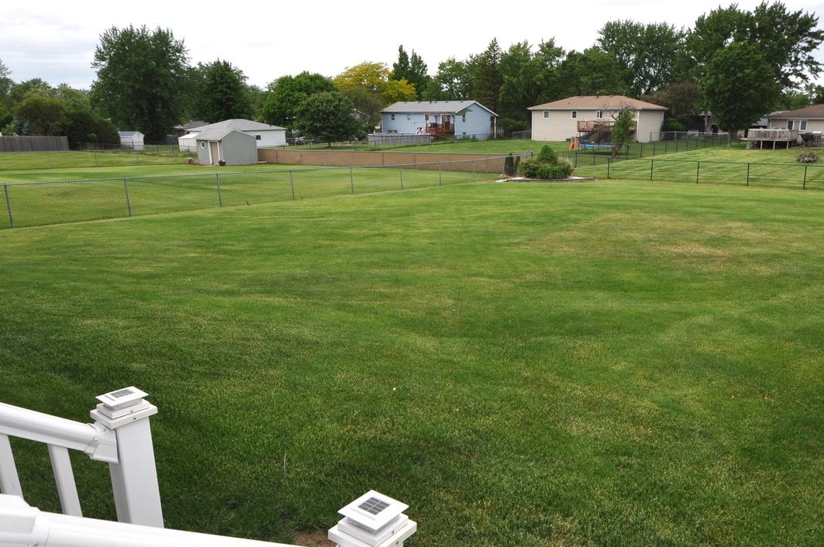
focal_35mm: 26
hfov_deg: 68.2
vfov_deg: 48.8
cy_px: 261
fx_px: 603
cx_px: 481
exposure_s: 1/200
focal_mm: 11.5
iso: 200
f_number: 11
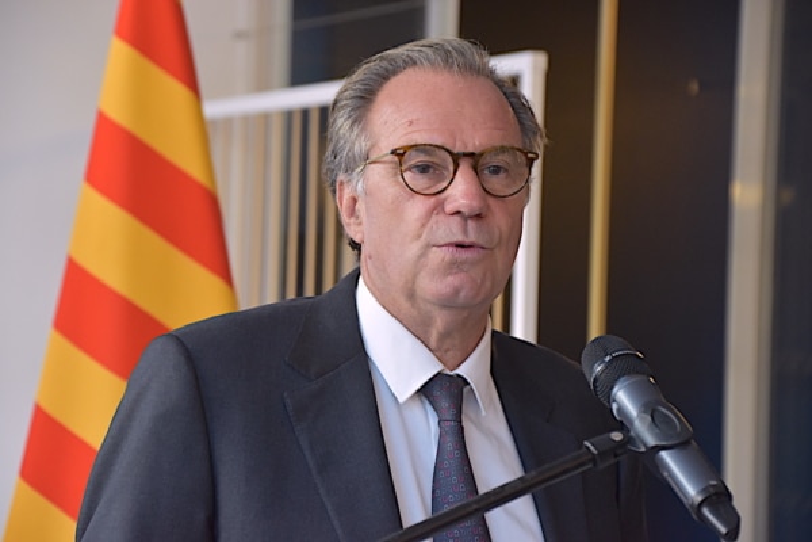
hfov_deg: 15.2
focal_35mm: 135
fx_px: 3045
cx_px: 406
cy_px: 271
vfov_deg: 10.2
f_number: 5.3
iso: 1400
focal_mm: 90
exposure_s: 1/125
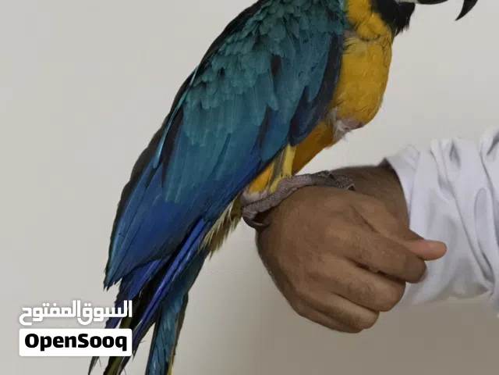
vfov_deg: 14.8
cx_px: 250
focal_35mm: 100
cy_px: 188
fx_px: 1442
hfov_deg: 19.6
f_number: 2.8
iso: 1000
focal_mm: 16.89
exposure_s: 1/33
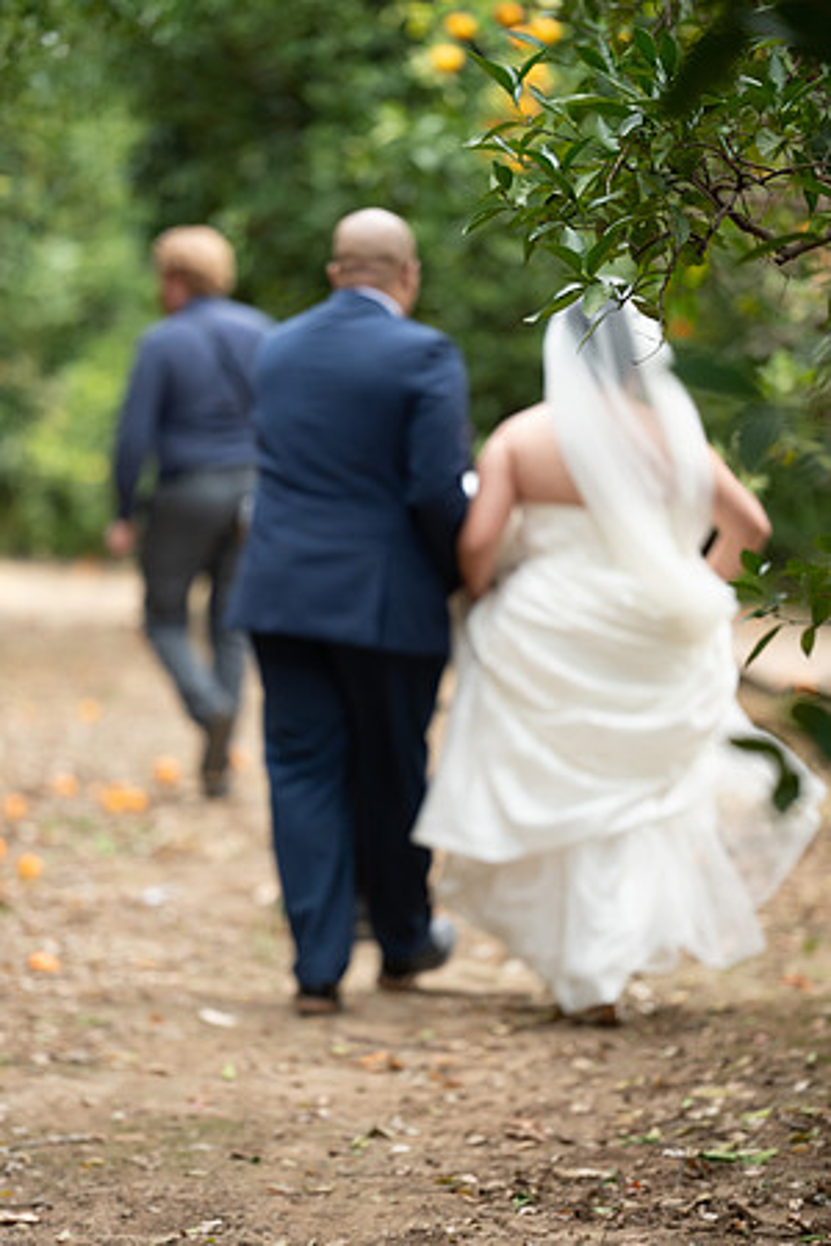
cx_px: 416
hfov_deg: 7.4
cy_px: 623
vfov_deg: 11.1
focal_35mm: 185
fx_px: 6405
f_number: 2.8
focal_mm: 185
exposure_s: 1/200
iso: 640
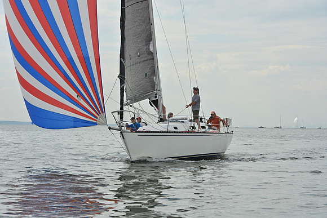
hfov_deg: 18.6
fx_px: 999
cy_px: 109
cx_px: 164
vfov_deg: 12.5
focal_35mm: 110
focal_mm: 110
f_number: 11
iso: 320
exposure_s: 1/1250
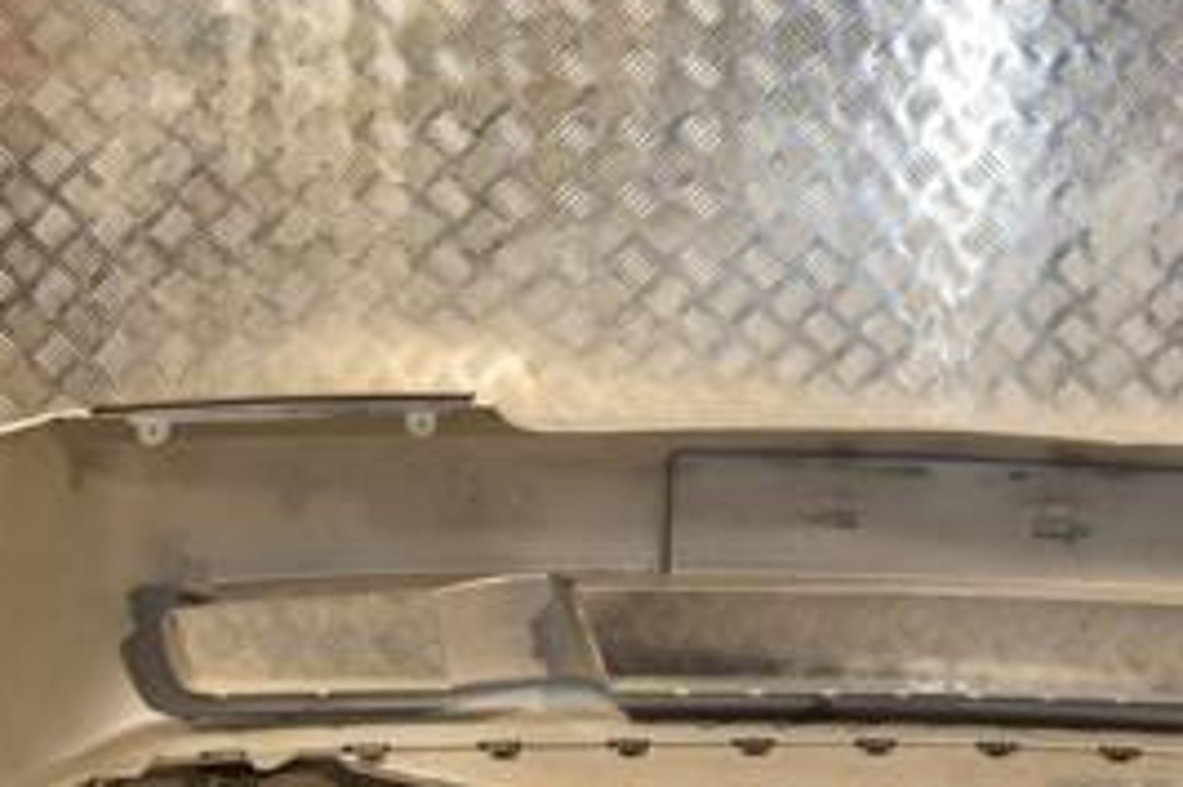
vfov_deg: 22.1
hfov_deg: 32.0
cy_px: 253
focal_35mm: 61
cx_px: 956
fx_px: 2003
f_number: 7.1
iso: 800
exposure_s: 1/200
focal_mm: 18
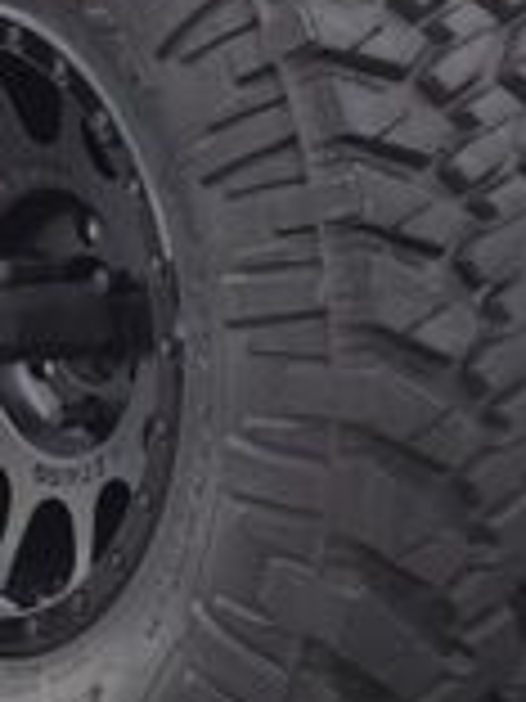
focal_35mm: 236
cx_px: 1475
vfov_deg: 8.4
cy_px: 612
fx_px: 4784
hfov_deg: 5.9
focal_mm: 25
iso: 100
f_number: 5.6
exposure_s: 1/100
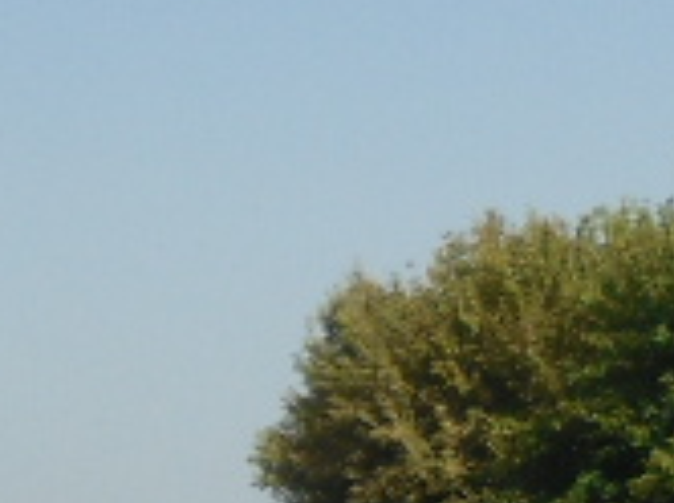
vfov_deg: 7.0
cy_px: 552
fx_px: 4083
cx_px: -353
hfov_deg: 9.2
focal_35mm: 210
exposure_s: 1/215
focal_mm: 6
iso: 80
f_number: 8.1
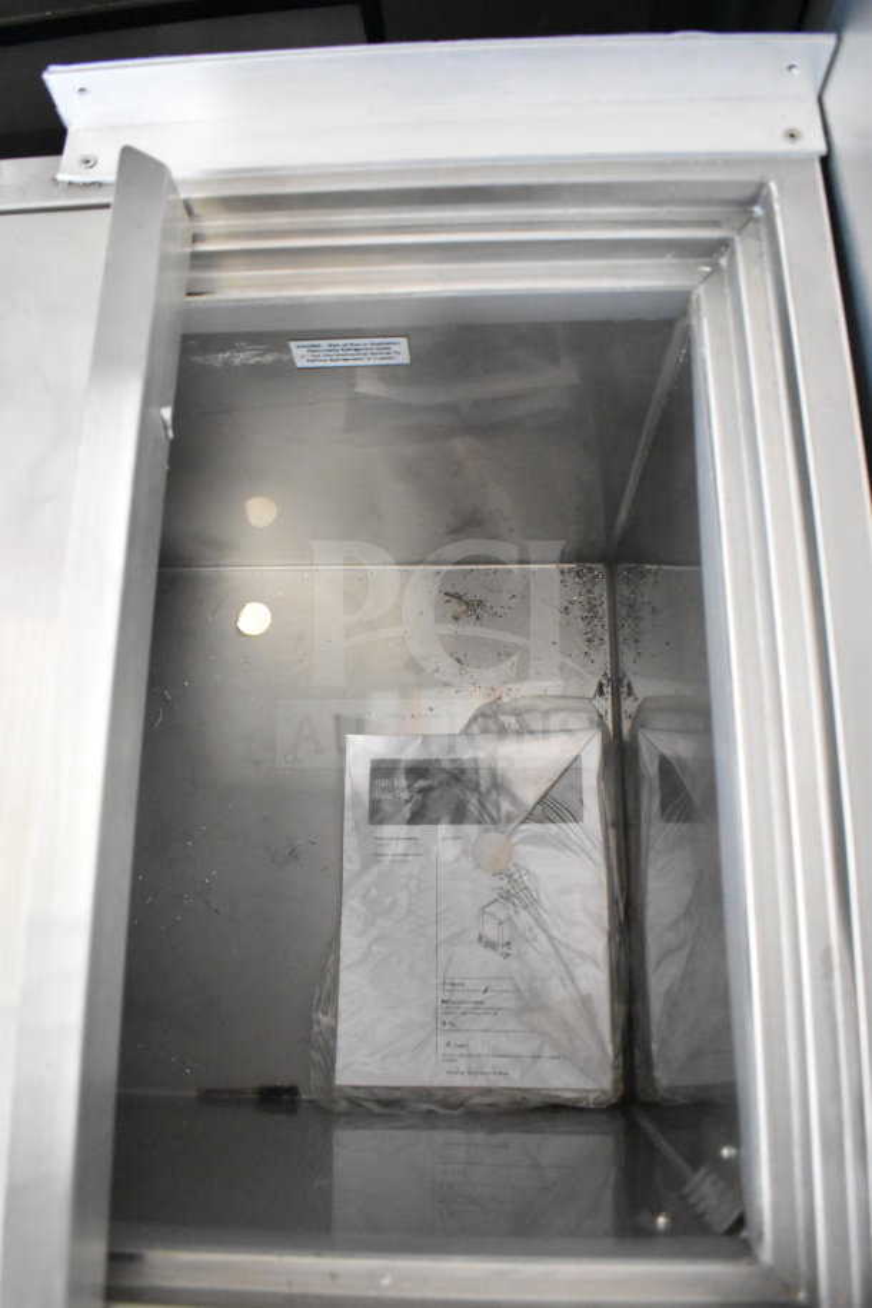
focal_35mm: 27
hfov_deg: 47.9
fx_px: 981
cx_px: 436
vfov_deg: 67.4
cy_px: 654
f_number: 3.5
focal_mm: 18
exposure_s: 1/30
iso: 8000
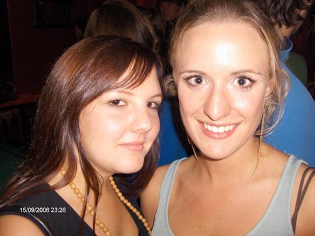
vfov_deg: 40.7
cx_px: 158
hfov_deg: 52.6
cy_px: 118
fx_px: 318
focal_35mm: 35
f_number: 2.6
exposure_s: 1/60
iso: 100
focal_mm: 5.8
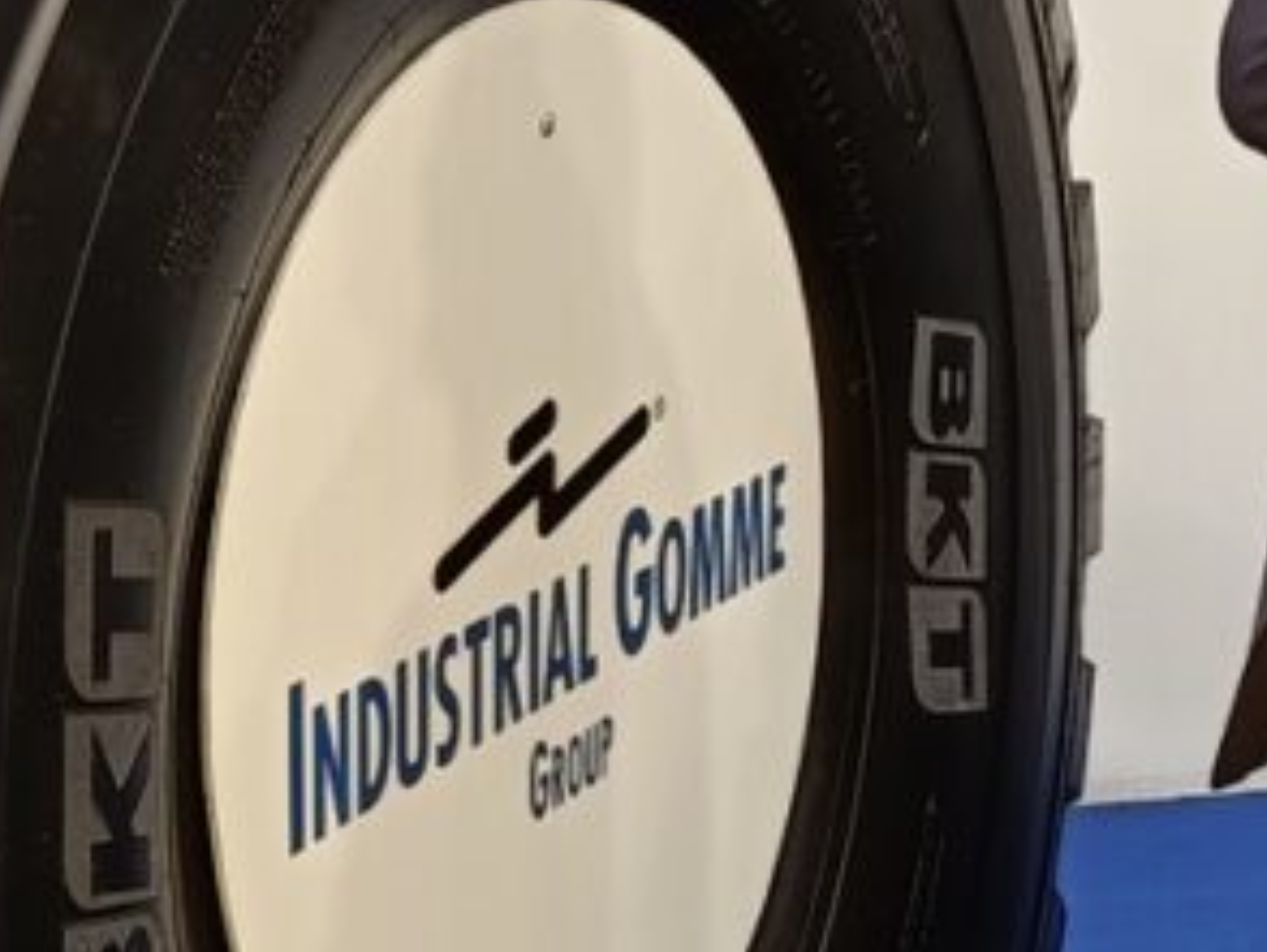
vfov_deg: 14.6
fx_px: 3700
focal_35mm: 101
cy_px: 138
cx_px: 1319
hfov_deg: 18.8
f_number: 1.7
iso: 739
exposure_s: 1/100
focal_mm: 5.24
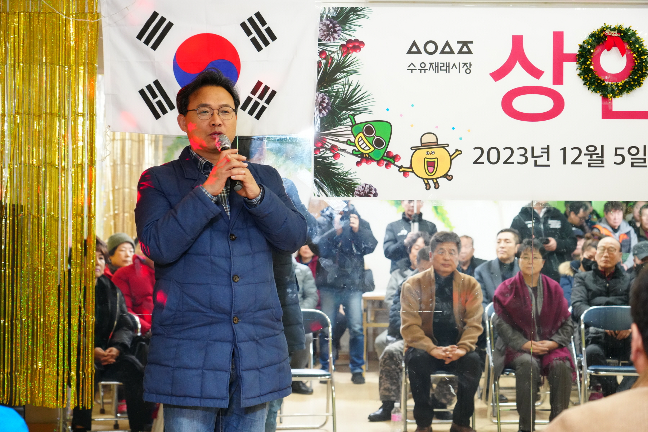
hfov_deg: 32.4
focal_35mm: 62
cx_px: 324
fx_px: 1116
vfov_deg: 21.9
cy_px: 216
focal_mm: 62
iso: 6400
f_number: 4
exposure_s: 1/160
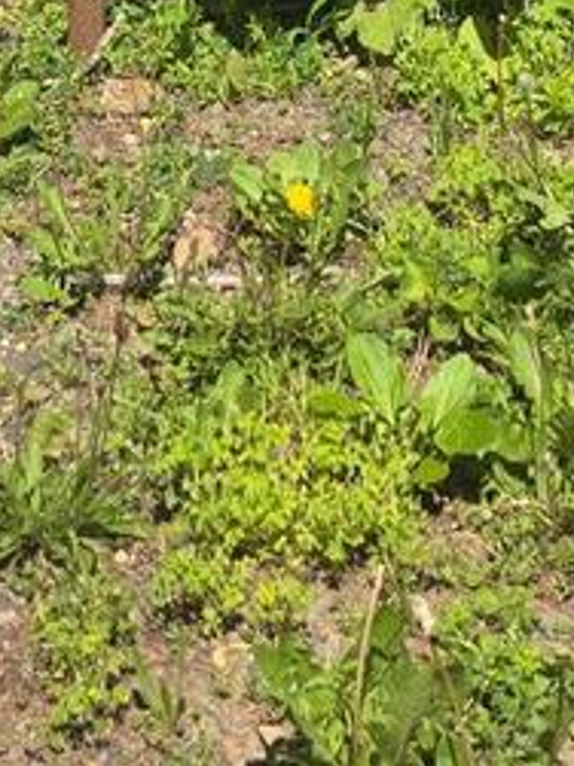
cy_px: -1184
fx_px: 3120
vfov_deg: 11.2
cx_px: 186
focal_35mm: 141
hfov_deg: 10.5
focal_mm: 6.3
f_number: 1.7
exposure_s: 1/4333
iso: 80
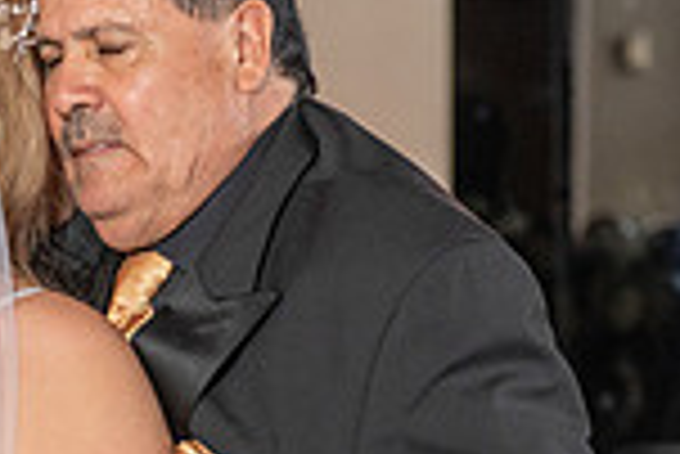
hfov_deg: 7.6
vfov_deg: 5.1
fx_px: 5067
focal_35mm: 268
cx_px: -50
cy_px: 578
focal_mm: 70
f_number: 3.5
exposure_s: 1/160
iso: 800
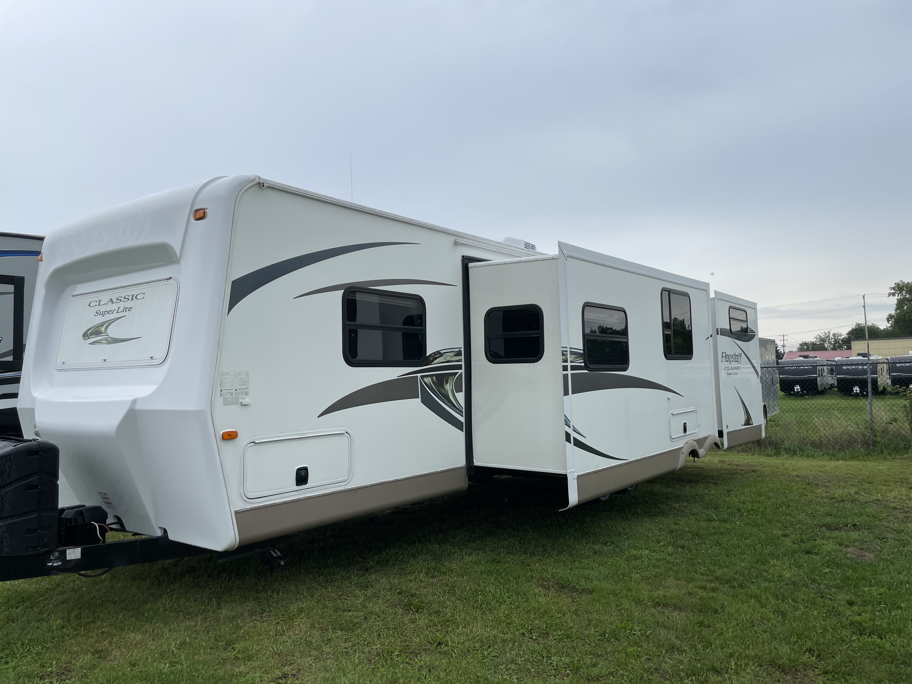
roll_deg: +1.6
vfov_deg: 53.1
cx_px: 456
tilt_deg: +4.3
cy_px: 342
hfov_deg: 67.3
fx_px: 685
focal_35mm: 26
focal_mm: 4.2
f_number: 1.6
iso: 32
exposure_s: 1/1595
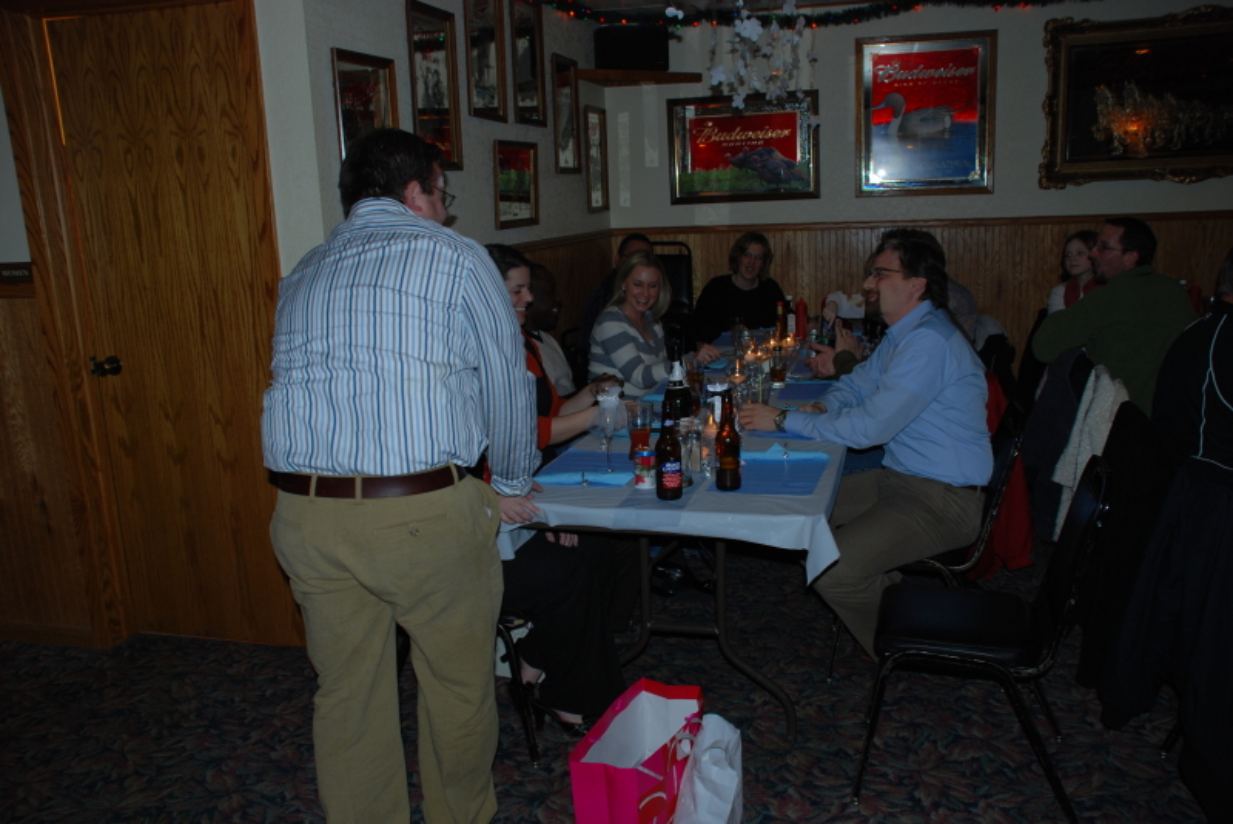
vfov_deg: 43.7
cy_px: 412
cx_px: 616
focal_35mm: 30
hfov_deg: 61.9
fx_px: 1028
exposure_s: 1/60
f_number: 3.8
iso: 200
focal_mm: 20
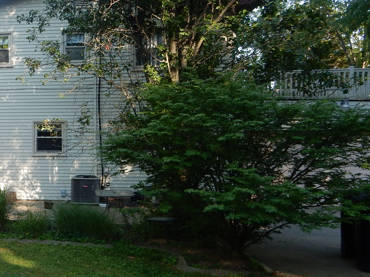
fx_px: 524
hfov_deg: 35.9
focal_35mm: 49
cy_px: 148
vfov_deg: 29.7
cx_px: 19
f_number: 4
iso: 125
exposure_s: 1/100
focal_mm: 4.5
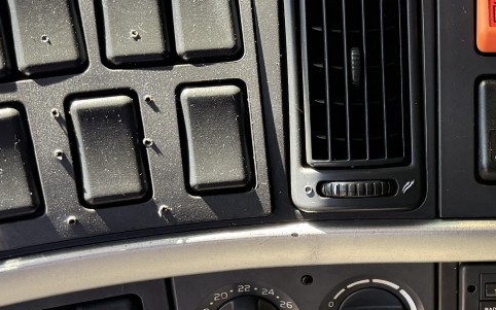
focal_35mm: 76
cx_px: 468
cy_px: 176
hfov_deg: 26.1
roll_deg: -2.9
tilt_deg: -37.5
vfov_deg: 17.1
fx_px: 1027
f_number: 1.78
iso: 200
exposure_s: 1/243
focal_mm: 6.76
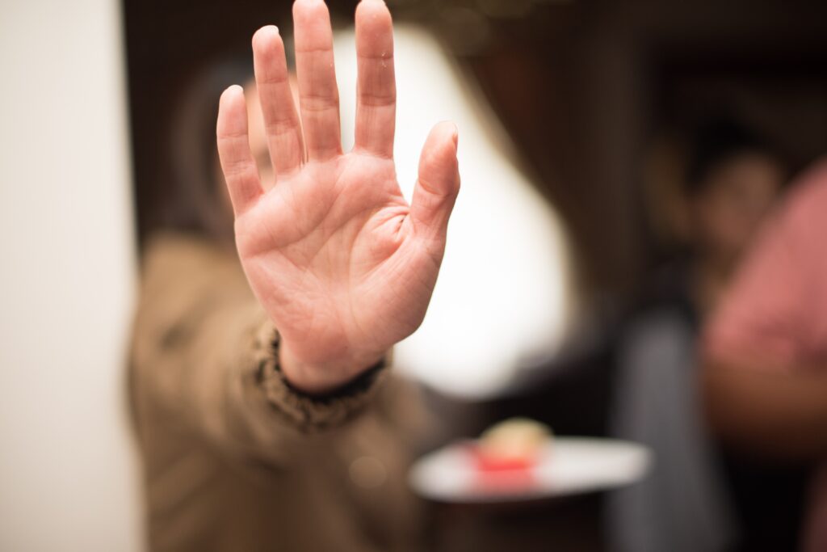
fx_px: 1149
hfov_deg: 39.6
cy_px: 276
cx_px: 414
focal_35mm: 50
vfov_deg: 27.0
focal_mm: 50
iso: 500
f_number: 1.6
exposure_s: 1/250
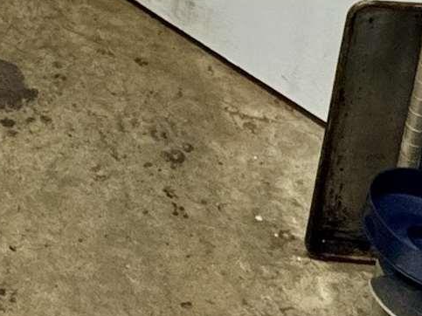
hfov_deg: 19.3
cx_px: -207
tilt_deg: -18.0
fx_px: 1085
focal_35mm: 89
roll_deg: -0.4
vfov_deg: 13.6
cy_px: -356
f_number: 2.2
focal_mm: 2.22
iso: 250
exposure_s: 1/120
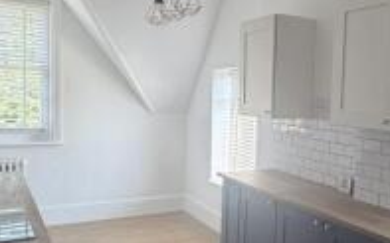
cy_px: 129
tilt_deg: -4.3
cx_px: 308
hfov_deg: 43.3
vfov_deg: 29.2
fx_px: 468
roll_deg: -2.6
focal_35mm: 44
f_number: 2.2
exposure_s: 1/125
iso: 64
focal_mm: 2.22
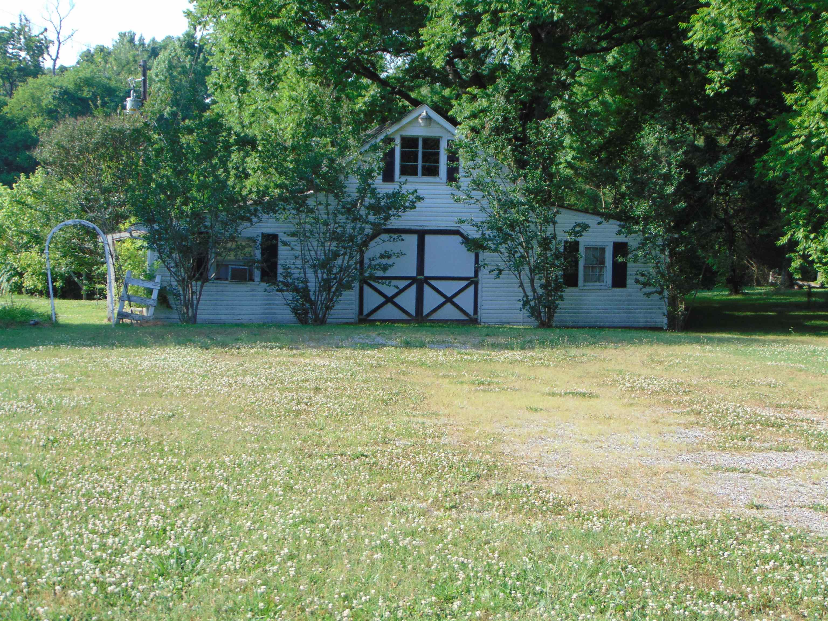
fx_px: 1196
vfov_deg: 29.1
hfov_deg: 38.2
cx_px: 414
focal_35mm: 50
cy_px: 310
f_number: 3.5
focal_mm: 9
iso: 80
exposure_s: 1/320
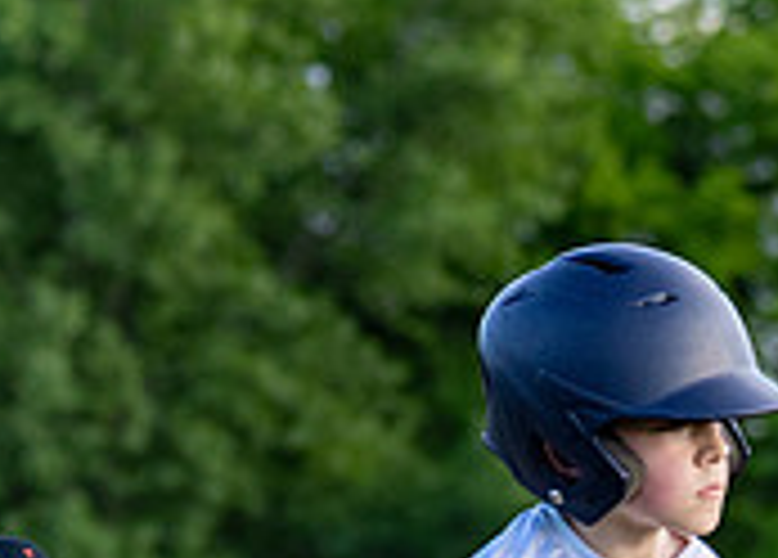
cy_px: 677
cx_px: -113
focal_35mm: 449
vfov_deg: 3.2
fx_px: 9933
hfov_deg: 4.5
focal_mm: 70
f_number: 2.8
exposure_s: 1/1600
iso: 250
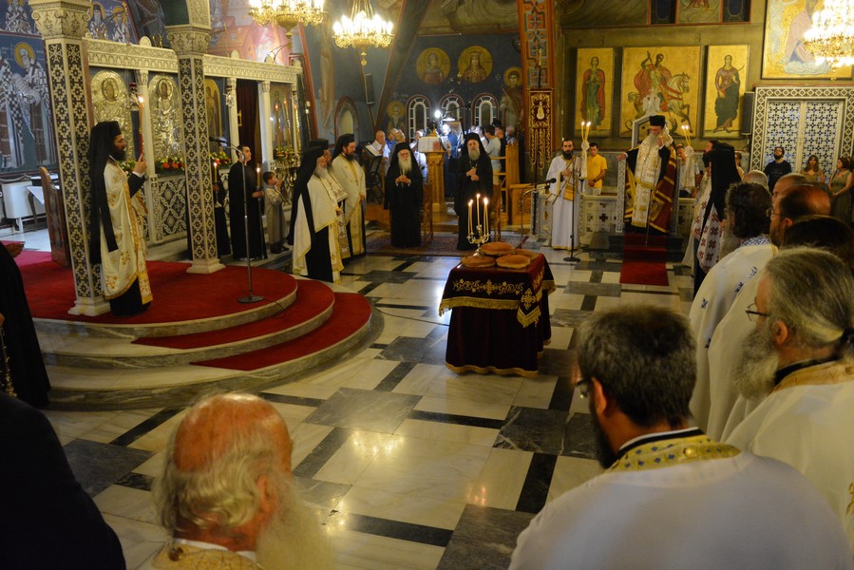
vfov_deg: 48.0
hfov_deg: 67.4
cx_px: 427
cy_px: 285
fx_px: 641
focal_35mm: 27
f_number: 3.5
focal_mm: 18
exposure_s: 1/50
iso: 2500
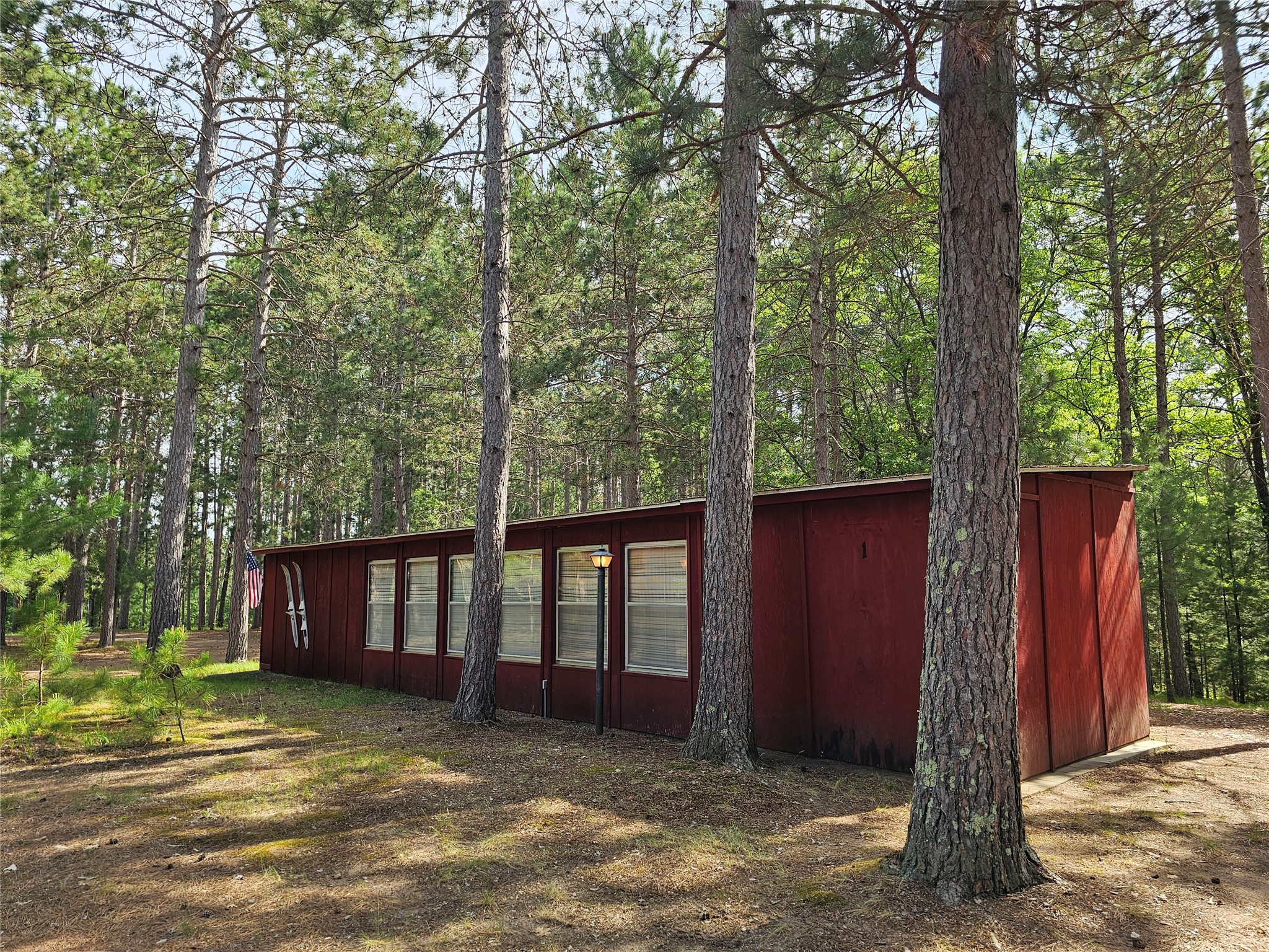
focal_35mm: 23
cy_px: 476
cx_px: 634
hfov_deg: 73.9
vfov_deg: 58.9
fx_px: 843
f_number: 1.7
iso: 16
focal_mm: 6.3
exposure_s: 1/180
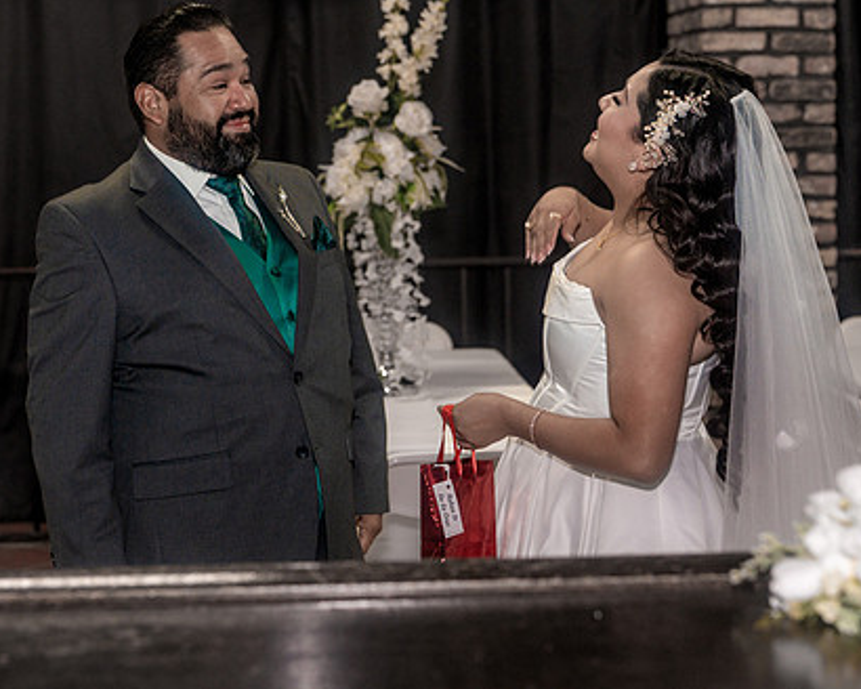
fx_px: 2064
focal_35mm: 81
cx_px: 336
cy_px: 287
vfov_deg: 18.9
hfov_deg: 23.5
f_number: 4
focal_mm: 61
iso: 2000
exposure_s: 1/250
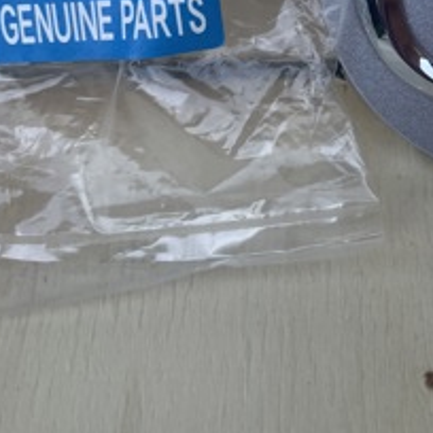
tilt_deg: -46.9
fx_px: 1019
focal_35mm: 72
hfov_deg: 23.6
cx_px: 348
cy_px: 10
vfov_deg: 23.1
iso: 80
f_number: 1.6
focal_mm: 4.2
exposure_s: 1/121
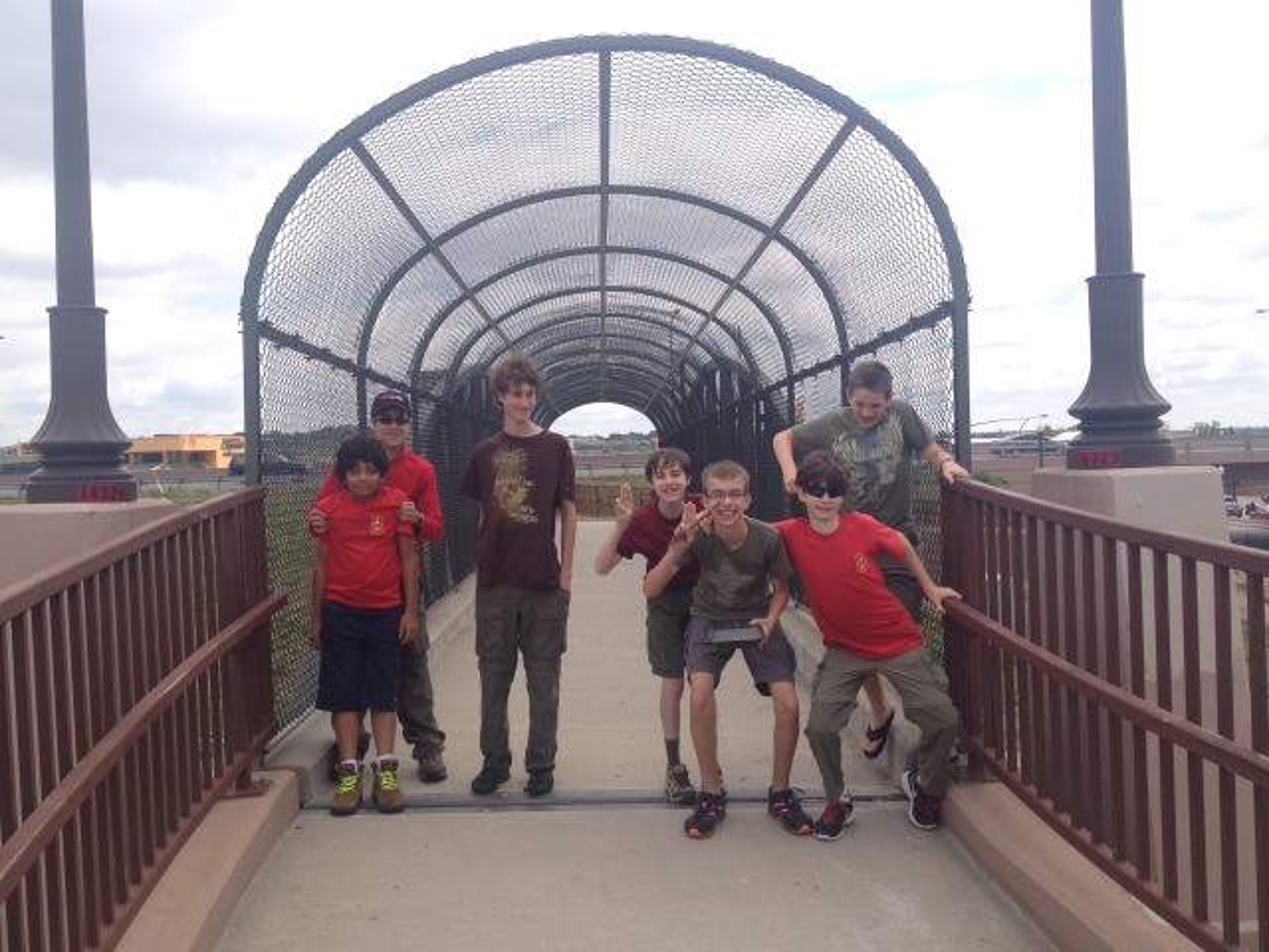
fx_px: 1283
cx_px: 634
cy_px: 476
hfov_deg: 52.6
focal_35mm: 35
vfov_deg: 40.7
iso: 50
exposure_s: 1/1284
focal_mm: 4.28
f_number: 2.4
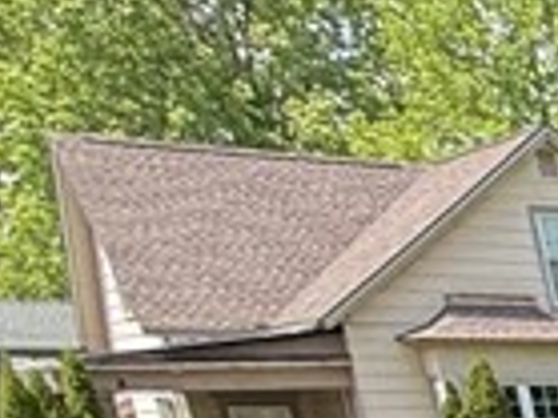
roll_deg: +1.6
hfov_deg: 11.3
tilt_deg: -18.3
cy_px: 949
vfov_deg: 12.0
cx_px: 1674
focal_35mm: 103
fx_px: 1659
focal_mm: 2.22
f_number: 2.2
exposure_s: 1/514
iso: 50
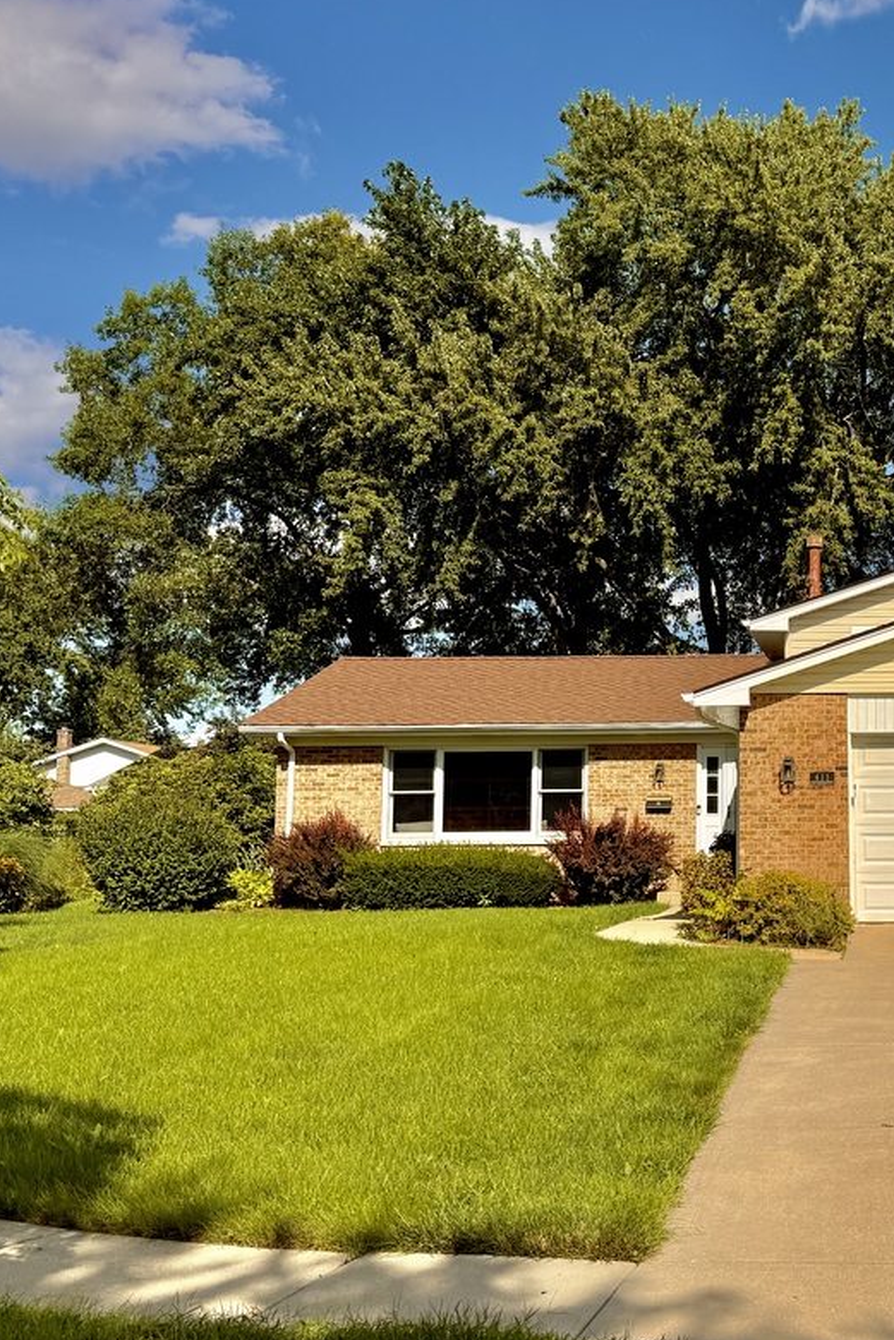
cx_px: 843
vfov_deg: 42.7
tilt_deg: +5.8
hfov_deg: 27.9
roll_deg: +0.4
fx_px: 1713
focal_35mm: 46
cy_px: 667
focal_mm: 6.76
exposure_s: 1/6711
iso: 80
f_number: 1.78
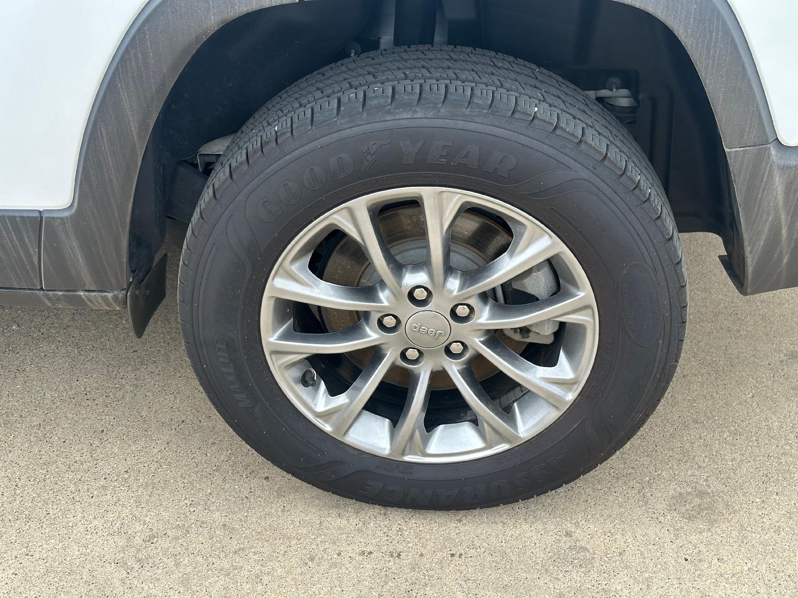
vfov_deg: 30.3
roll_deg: +0.6
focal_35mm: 48
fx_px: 1107
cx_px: 399
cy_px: 299
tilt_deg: -33.0
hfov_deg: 39.7
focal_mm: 6.86
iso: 64
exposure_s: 1/797
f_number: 1.78
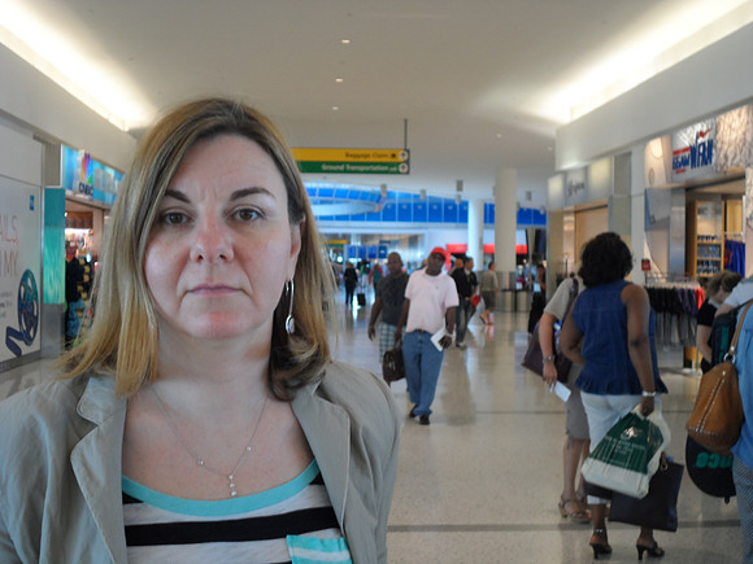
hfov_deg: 43.9
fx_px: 935
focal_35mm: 43
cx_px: 376
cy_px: 282
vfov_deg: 33.6
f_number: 3.2
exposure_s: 1/45
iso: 200
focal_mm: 7.8
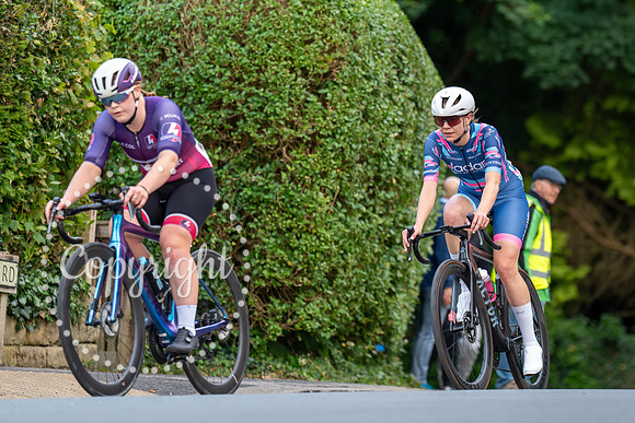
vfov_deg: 6.0
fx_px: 4050
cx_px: 442
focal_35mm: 230
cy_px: 129
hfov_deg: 9.0
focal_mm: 165
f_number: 2.8
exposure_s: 1/500
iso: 640
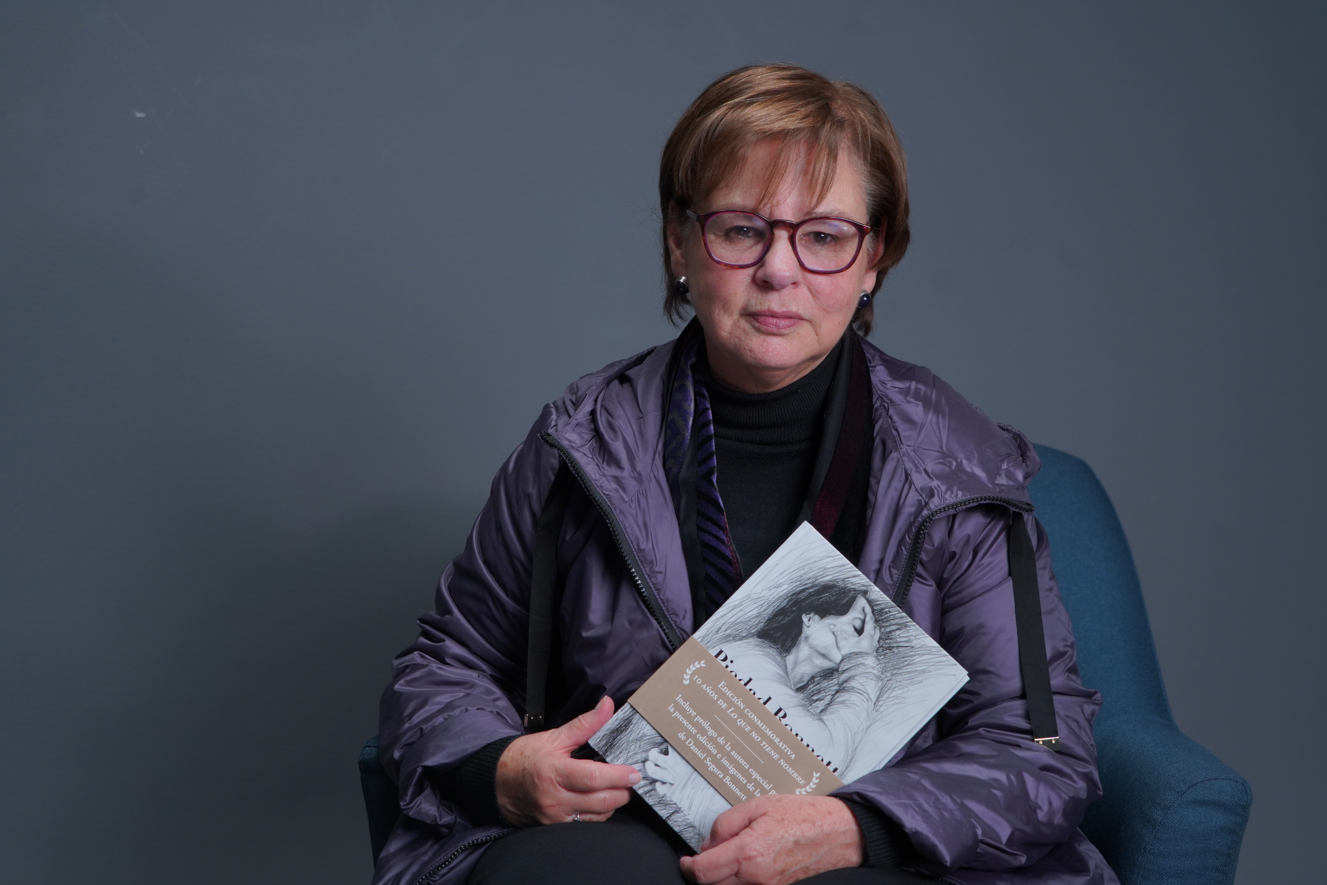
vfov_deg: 18.9
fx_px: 2654
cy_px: 442
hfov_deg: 28.1
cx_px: 664
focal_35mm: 72
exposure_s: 1/60
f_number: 5.6
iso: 500
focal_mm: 72
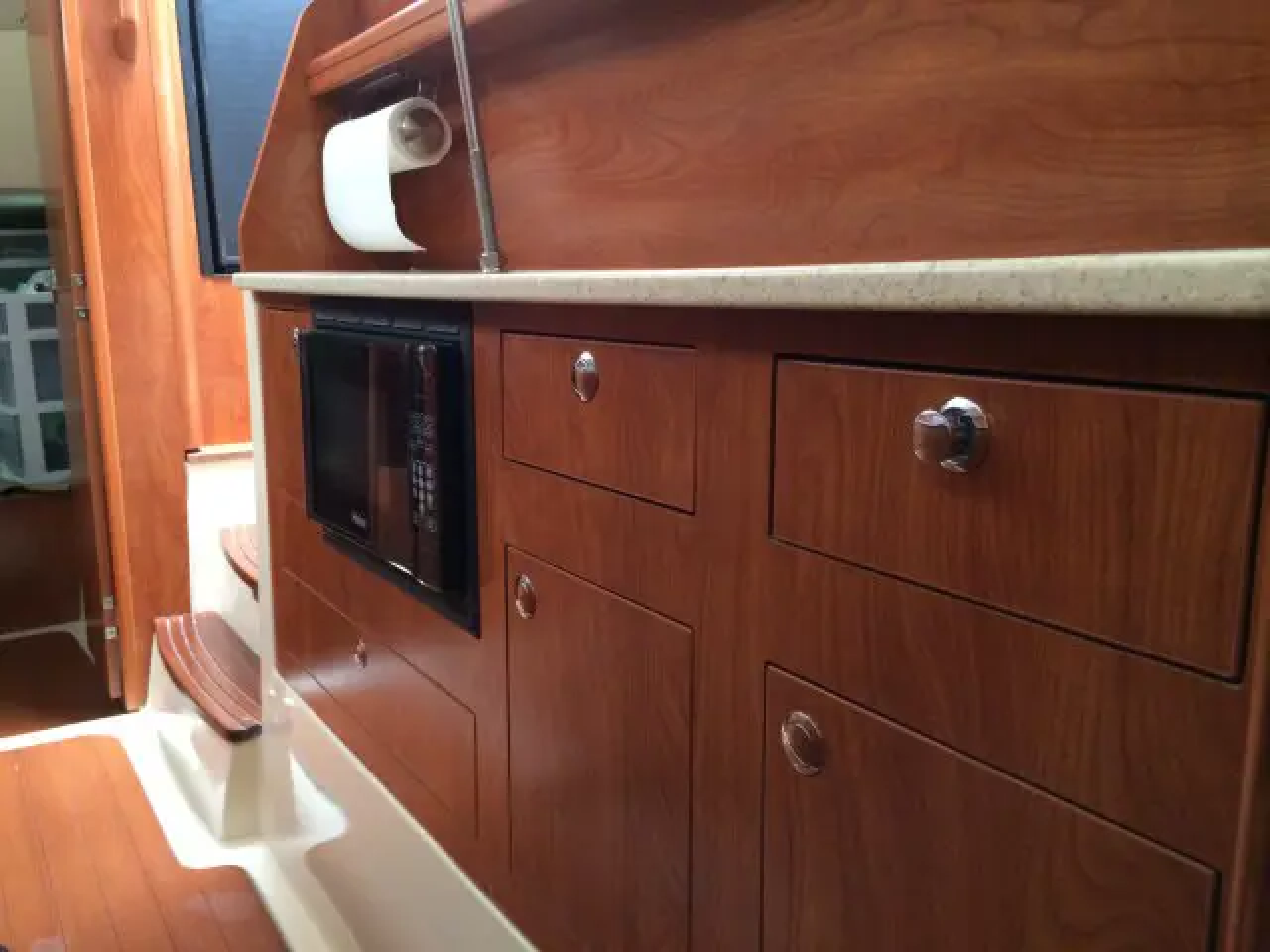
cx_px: 635
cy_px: 476
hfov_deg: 60.0
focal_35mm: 30
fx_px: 1101
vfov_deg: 46.8
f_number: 2.2
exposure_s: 1/30
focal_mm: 4.12
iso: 250
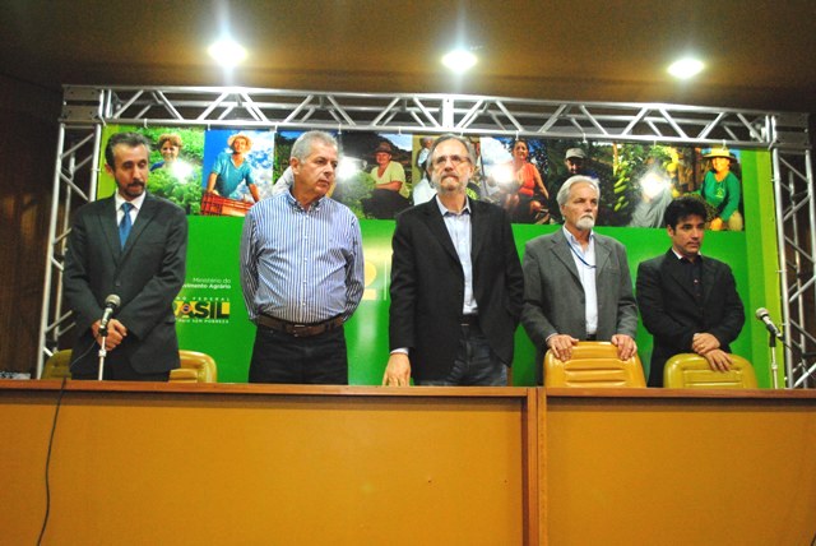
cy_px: 273
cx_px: 408
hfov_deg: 53.1
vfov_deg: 36.9
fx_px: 817
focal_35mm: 36
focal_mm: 24
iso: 1600
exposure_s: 1/20
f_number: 4
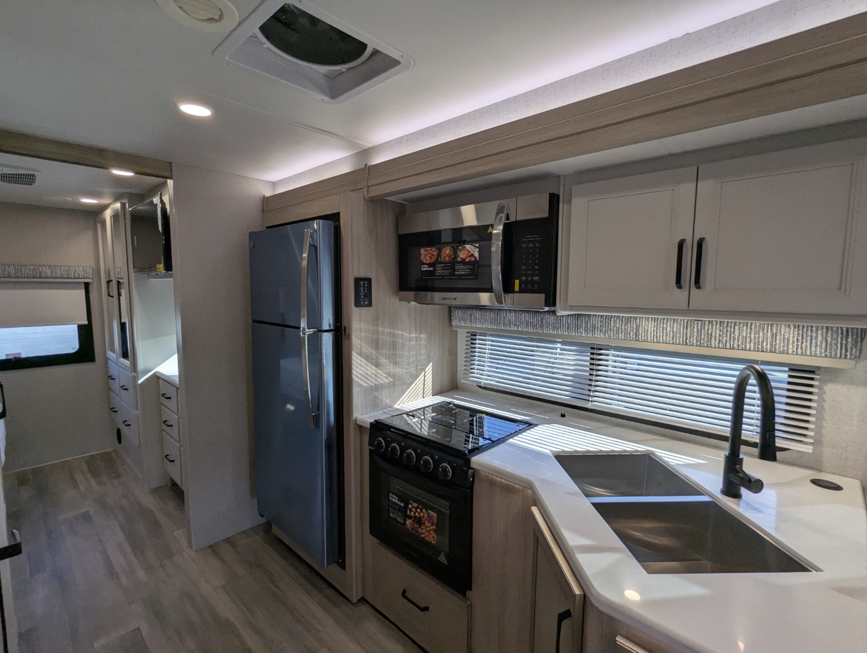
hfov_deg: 94.4
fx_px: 401
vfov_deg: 78.2
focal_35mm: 16
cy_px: 326
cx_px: 434
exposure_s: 1/229
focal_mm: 2.35
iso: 118
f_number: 2.2
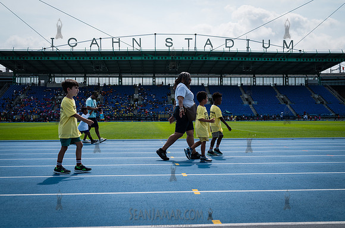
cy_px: 115
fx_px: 380
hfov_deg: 48.9
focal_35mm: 40
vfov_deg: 33.4
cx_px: 173
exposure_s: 1/800
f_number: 5
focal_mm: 35
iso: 100
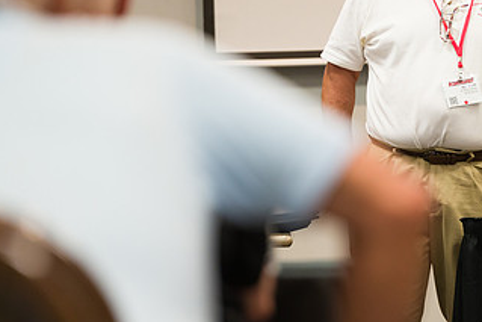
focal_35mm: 363
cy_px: 139
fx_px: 4862
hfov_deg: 5.7
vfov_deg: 3.8
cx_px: 406
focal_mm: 200
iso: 2500
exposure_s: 1/125
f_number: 3.2
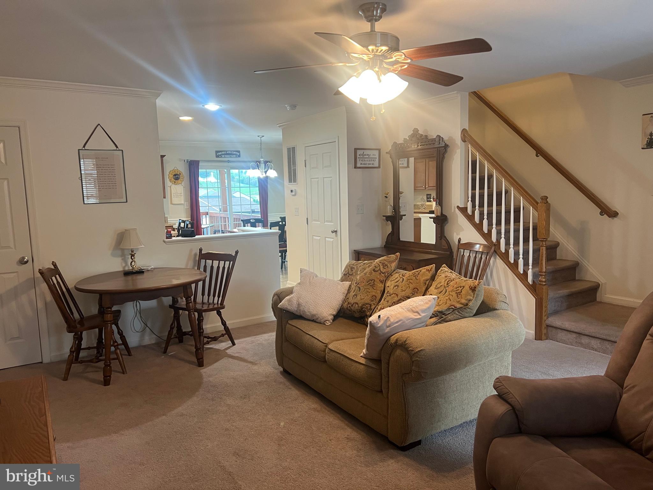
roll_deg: +1.3
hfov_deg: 67.3
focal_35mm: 26
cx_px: 326
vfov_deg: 53.1
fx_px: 490
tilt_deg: -7.6
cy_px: 245
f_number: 1.5
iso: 160
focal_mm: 5.7
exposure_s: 1/60
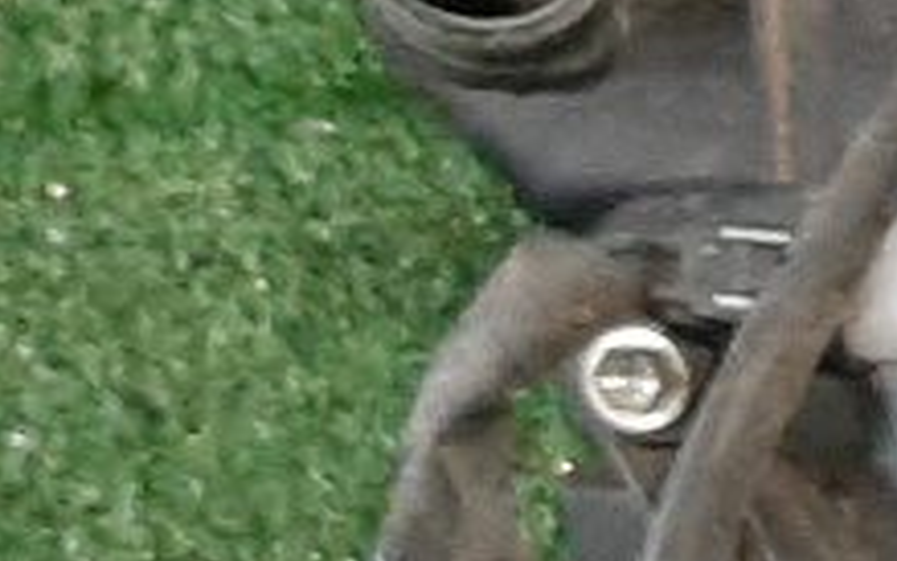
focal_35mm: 181
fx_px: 4426
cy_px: 889
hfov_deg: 8.8
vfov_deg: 7.1
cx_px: 2941
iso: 339
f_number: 1.7
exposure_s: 1/25
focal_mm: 3.93
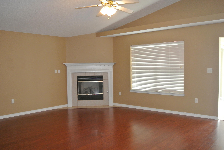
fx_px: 199
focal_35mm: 32
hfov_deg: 58.7
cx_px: 112
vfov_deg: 41.2
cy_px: 75
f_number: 3.8
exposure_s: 1/60
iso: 800
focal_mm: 12.2
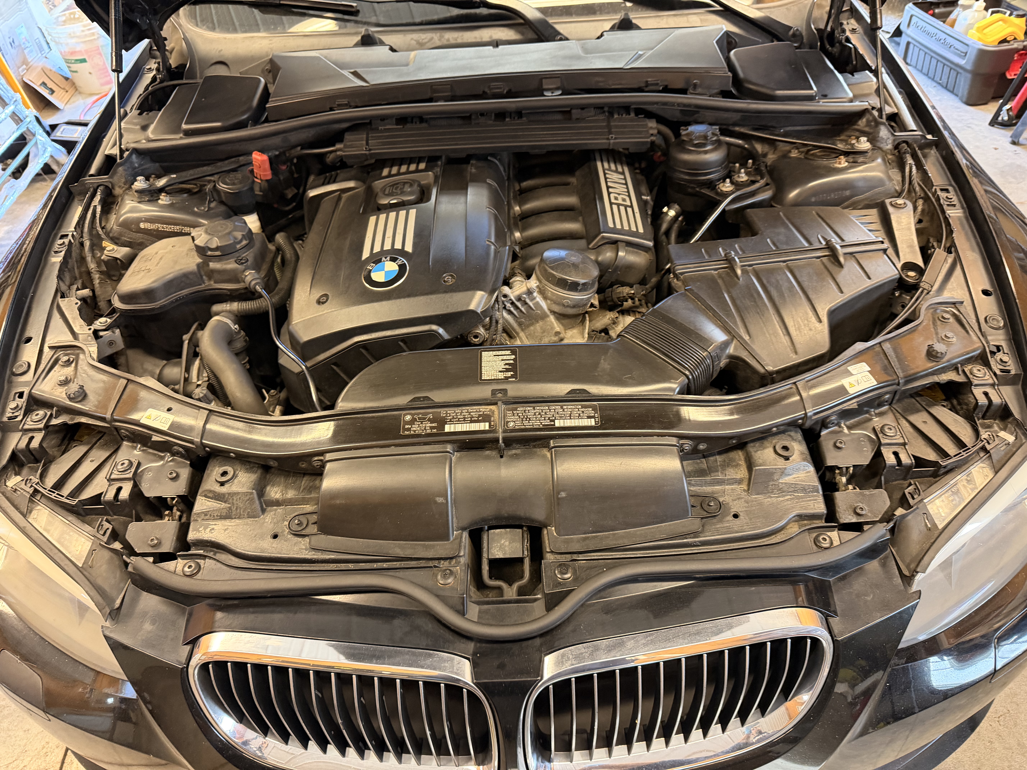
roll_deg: +3.0
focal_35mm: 24
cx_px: 514
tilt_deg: -42.7
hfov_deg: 71.6
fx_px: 712
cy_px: 385
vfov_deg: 56.8
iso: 400
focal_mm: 6.76
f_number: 1.78
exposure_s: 1/60
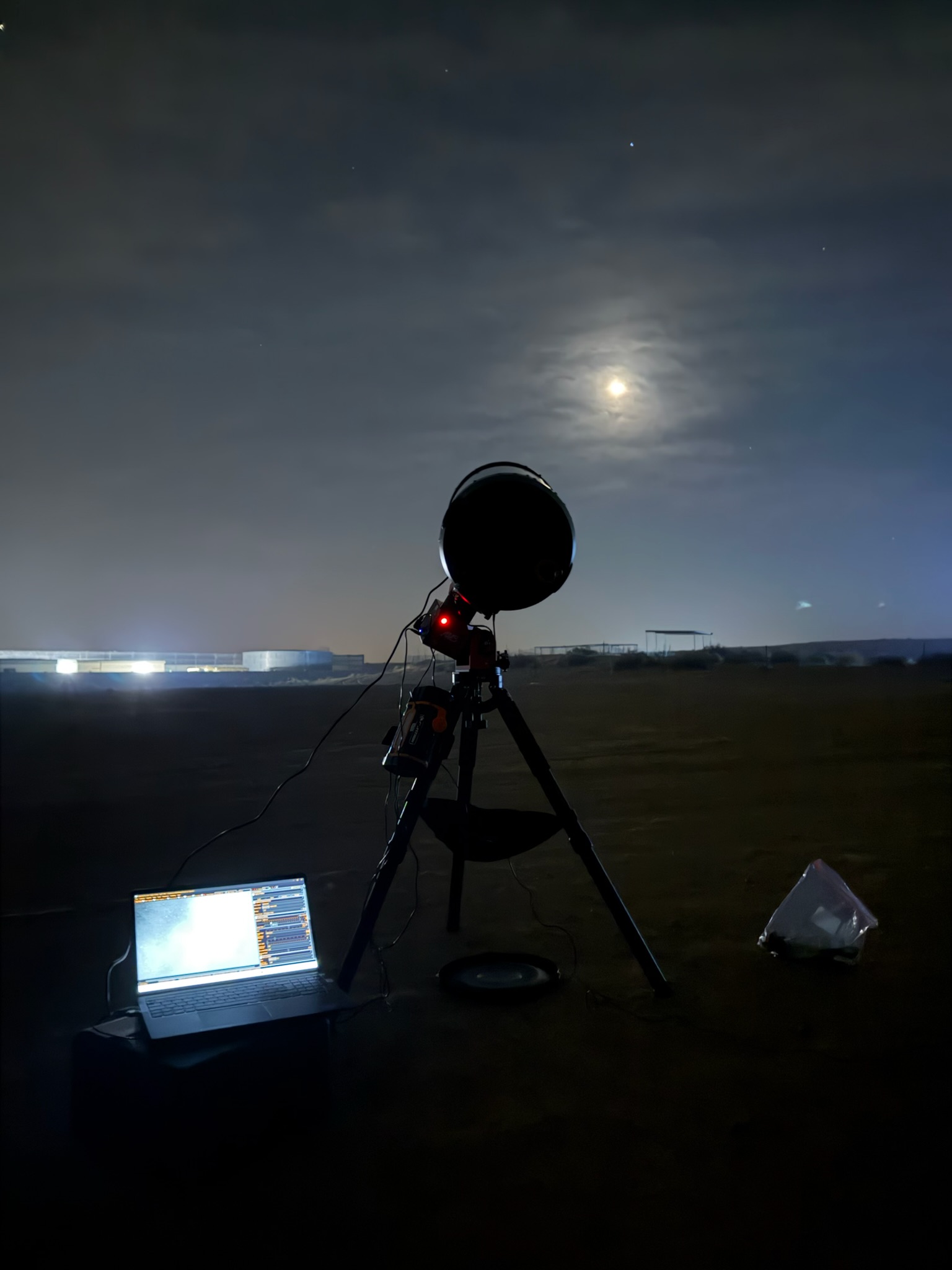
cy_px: 635
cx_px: 476
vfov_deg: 71.6
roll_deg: +1.1
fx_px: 880
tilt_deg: +3.2
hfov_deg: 56.8
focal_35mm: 24
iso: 6400
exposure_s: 1/2
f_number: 1.78
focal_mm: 6.76
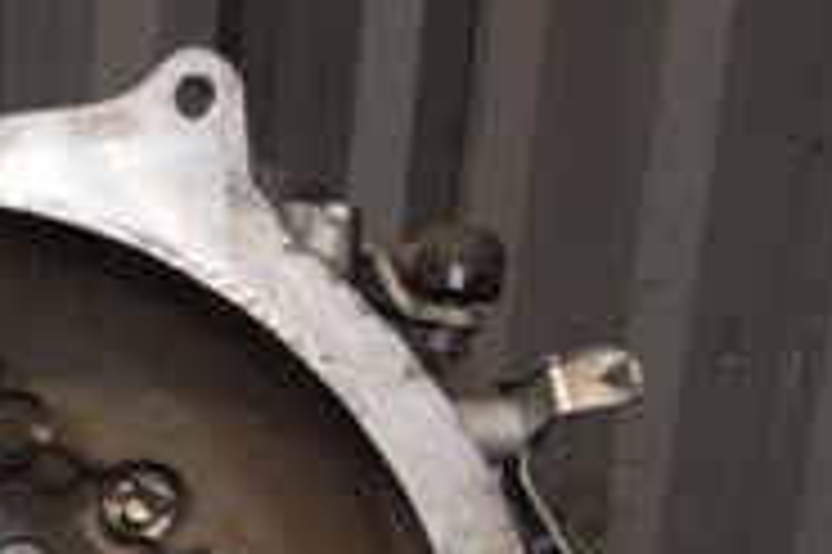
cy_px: 734
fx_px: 3117
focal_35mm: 135
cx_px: -256
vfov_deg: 9.9
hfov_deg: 14.5
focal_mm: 26
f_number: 5
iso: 800
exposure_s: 1/60
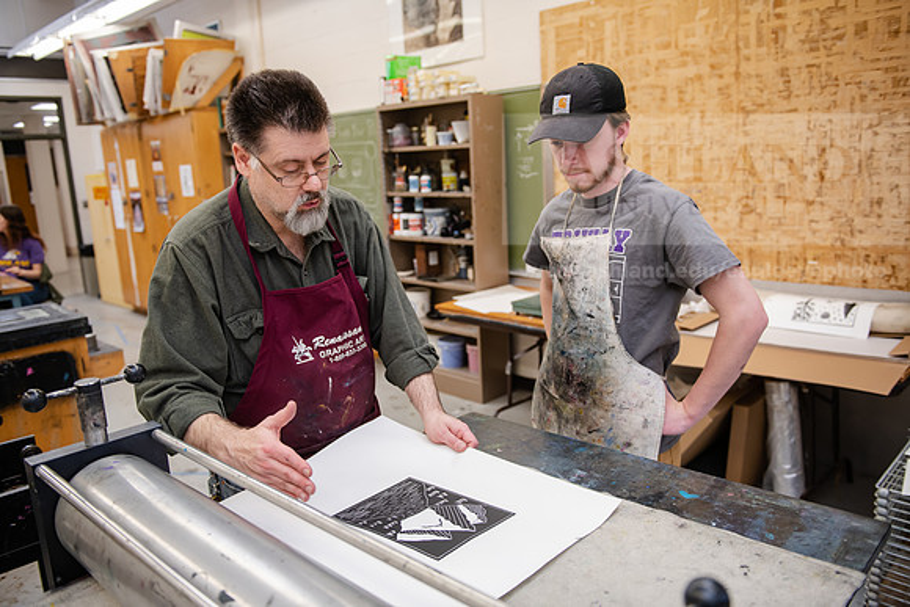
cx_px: 455
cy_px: 304
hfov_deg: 65.5
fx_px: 708
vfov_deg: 46.4
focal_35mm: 28
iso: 400
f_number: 2.8
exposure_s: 1/160
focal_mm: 28
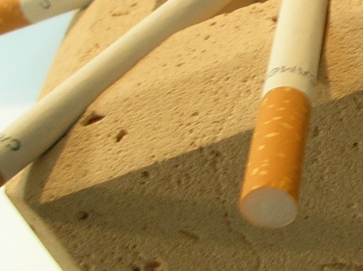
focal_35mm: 125
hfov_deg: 15.1
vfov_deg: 11.7
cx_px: 473
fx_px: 1309
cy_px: 11
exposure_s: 1/13.8
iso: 50
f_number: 2.8
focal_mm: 5.8
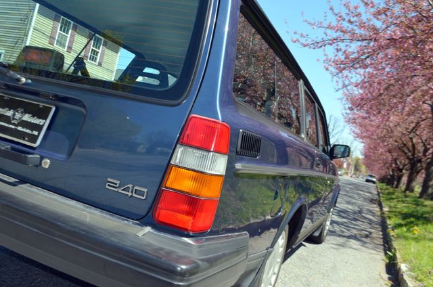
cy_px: 144
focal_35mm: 33
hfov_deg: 57.3
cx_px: 216
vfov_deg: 39.8
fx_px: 396
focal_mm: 22
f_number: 6.3
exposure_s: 1/200
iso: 100
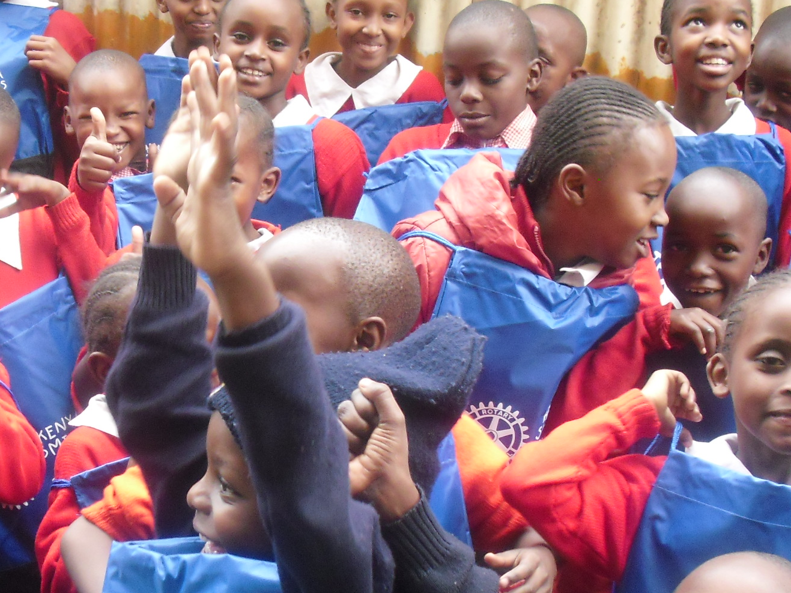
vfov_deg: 20.9
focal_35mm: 70
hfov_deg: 27.6
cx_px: 255
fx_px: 1599
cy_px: 434
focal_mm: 6.3
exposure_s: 1/80
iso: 200
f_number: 3.1
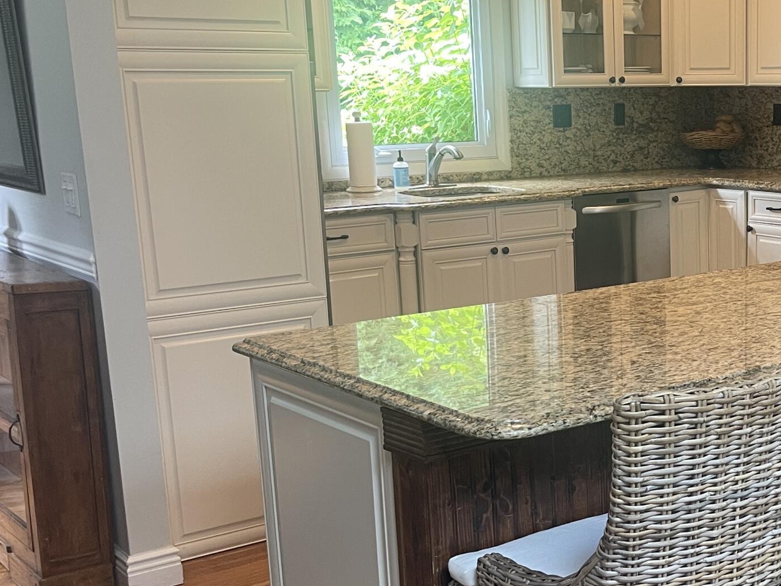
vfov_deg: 26.9
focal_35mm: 54
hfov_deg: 33.7
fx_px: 1218
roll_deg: +0.1
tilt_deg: -14.9
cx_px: 702
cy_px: 385
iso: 125
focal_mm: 5.1
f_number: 1.6
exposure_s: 1/60
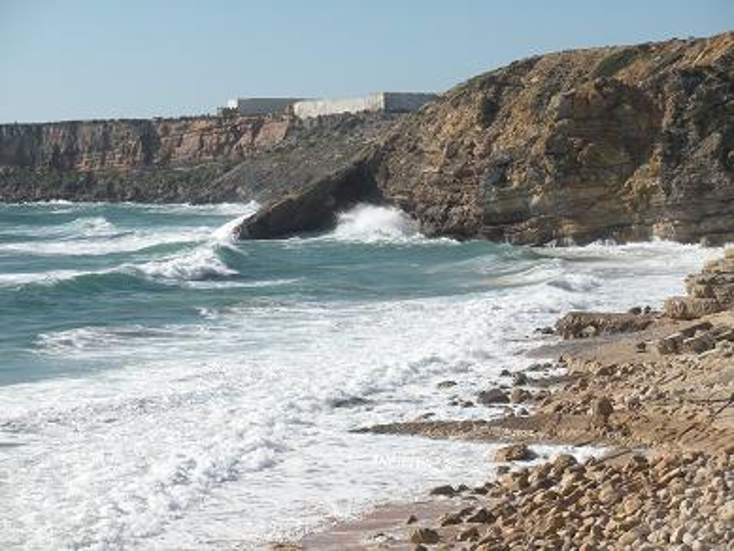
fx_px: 2036
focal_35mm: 96
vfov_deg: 15.4
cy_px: 276
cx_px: 367
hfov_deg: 20.4
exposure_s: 1/579
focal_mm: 17.4
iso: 64
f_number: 5
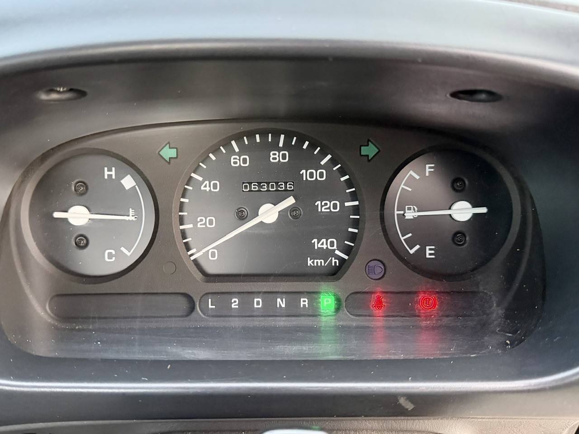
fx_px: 401
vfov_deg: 56.8
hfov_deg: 71.6
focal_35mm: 24
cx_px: 290
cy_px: 217
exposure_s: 1/60
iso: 640
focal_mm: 6.76
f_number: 1.78
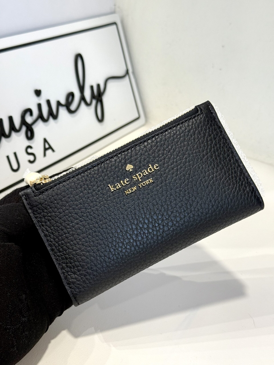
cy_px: 182
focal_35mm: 48
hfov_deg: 30.3
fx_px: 507
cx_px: 137
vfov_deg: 39.7
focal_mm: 6.76
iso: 80
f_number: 1.78
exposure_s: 1/50
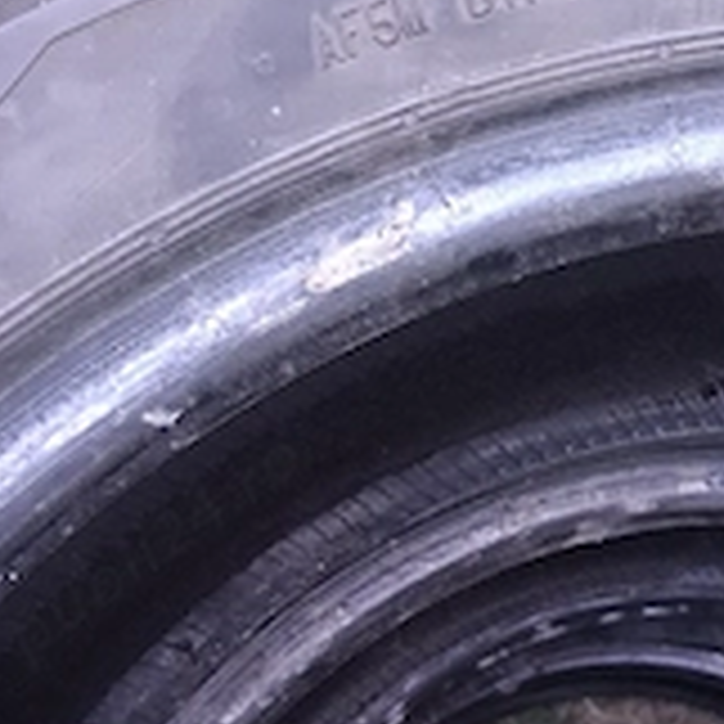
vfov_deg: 29.9
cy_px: 252
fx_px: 1349
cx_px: 594
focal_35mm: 57
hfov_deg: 29.3
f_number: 1.8
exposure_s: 1/100
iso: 250
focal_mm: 3.98
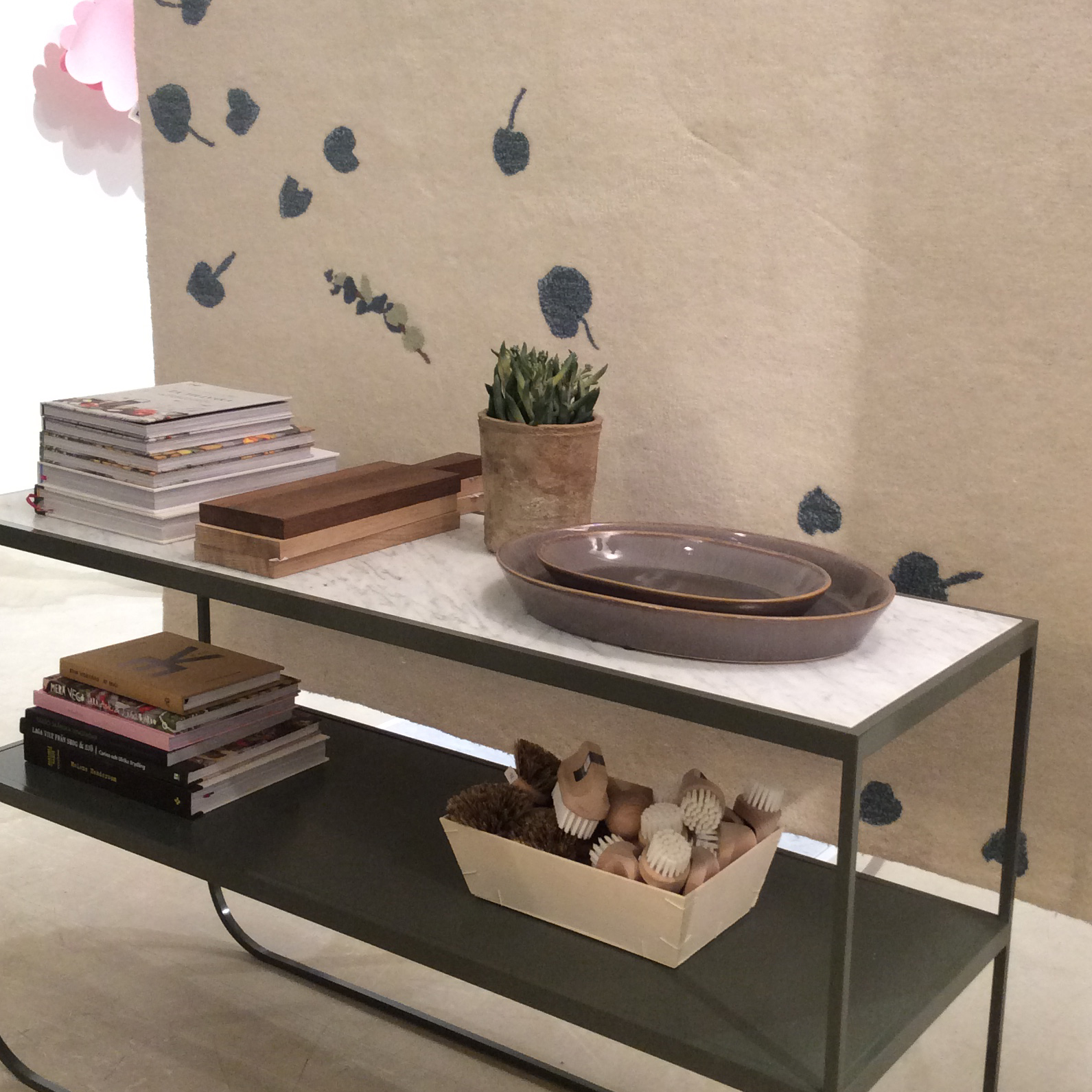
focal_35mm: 46
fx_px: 1642
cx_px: 631
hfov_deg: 36.7
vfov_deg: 36.8
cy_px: 535
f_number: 2.4
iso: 80
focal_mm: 3.3
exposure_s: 1/25
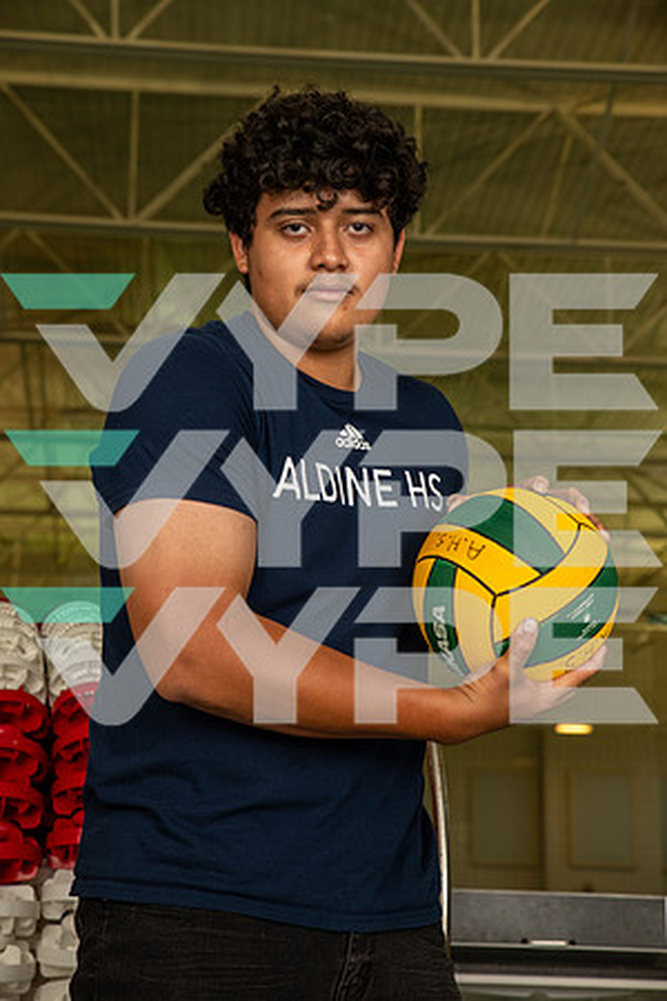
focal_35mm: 70
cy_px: 500
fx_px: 1945
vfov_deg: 28.8
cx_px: 334
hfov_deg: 19.5
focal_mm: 70
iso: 500
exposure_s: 1/250
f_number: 7.1
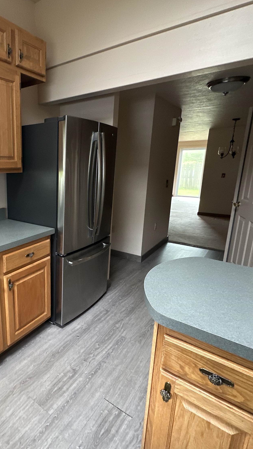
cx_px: 43
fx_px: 250
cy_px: 223
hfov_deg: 49.8
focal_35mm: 21
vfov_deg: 83.8
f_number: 2.2
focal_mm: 2.22
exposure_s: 1/60
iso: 400
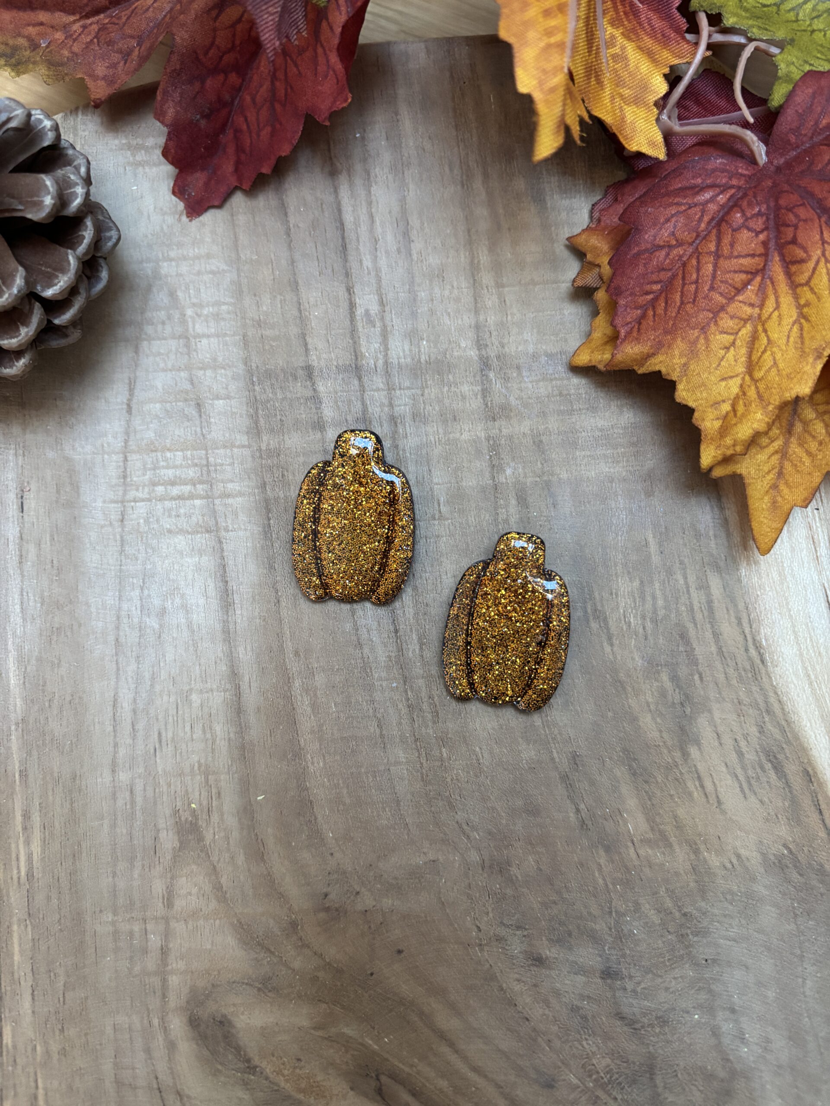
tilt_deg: -83.0
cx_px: 415
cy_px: 553
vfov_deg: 67.3
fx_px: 831
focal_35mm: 26
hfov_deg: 53.1
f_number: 1.6
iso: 500
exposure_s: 1/52
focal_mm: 5.96
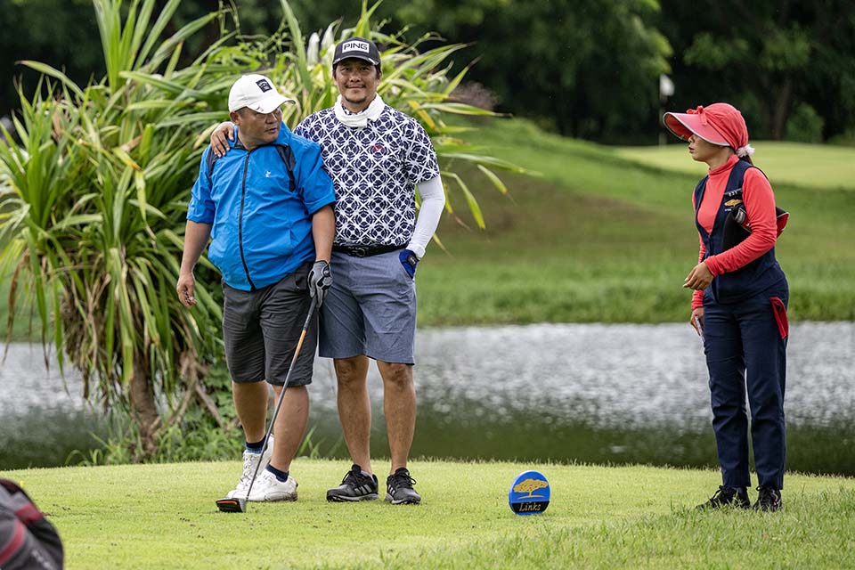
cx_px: 428
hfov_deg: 14.2
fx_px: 3443
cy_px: 285
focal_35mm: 145
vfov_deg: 9.5
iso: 400
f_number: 2.8
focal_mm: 145
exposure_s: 1/3200
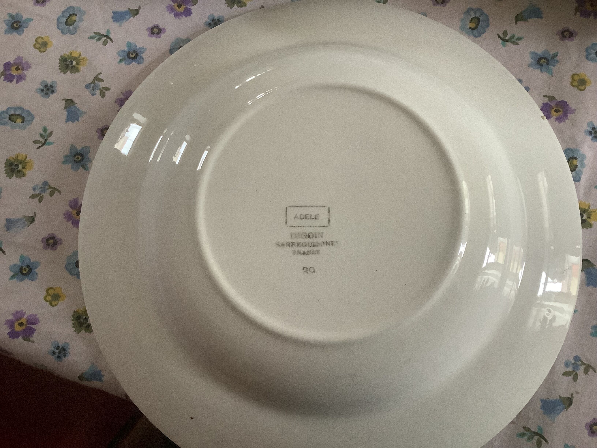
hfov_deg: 58.4
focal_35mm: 31
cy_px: 224
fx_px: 535
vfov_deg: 45.4
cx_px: 298
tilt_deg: -80.4
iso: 320
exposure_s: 1/40
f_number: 2.4
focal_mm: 3.3
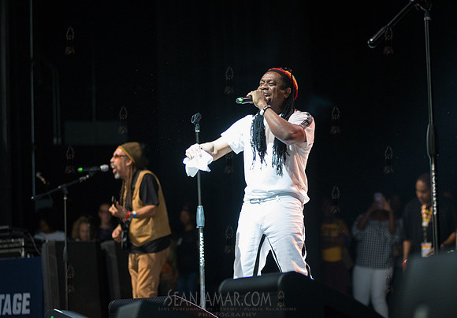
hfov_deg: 16.8
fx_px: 1549
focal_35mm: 120
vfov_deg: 11.7
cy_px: 136
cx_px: 266
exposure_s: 1/400
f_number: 2.8
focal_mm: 100
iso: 3200
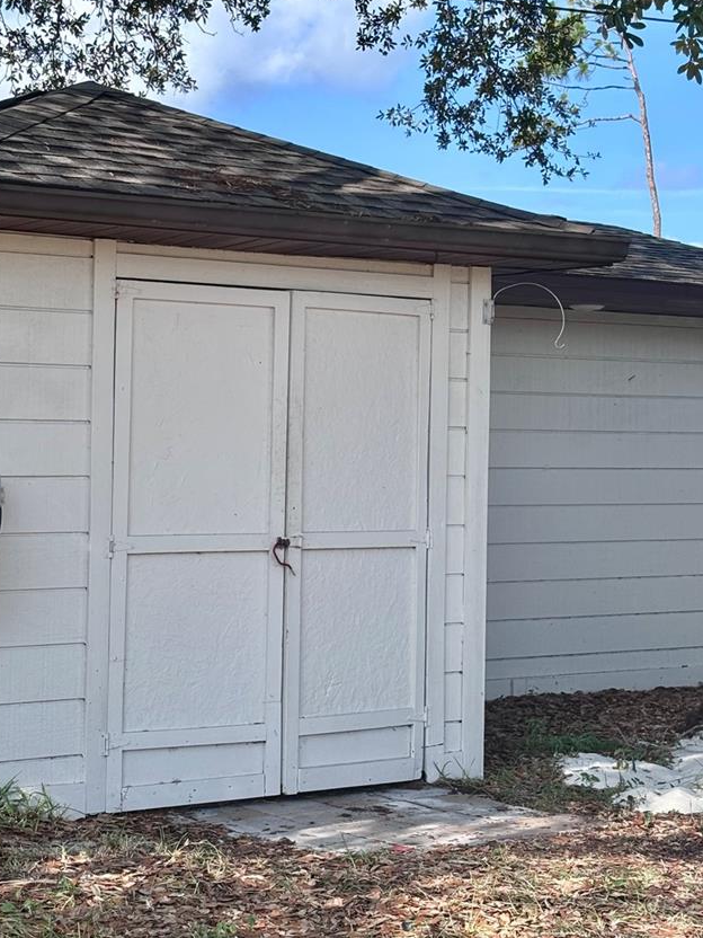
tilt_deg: +1.0
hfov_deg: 19.6
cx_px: 328
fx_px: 2031
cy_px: 425
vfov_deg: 26.0
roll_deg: -1.3
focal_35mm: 75
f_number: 1.6
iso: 32
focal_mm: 5.96
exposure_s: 1/1418
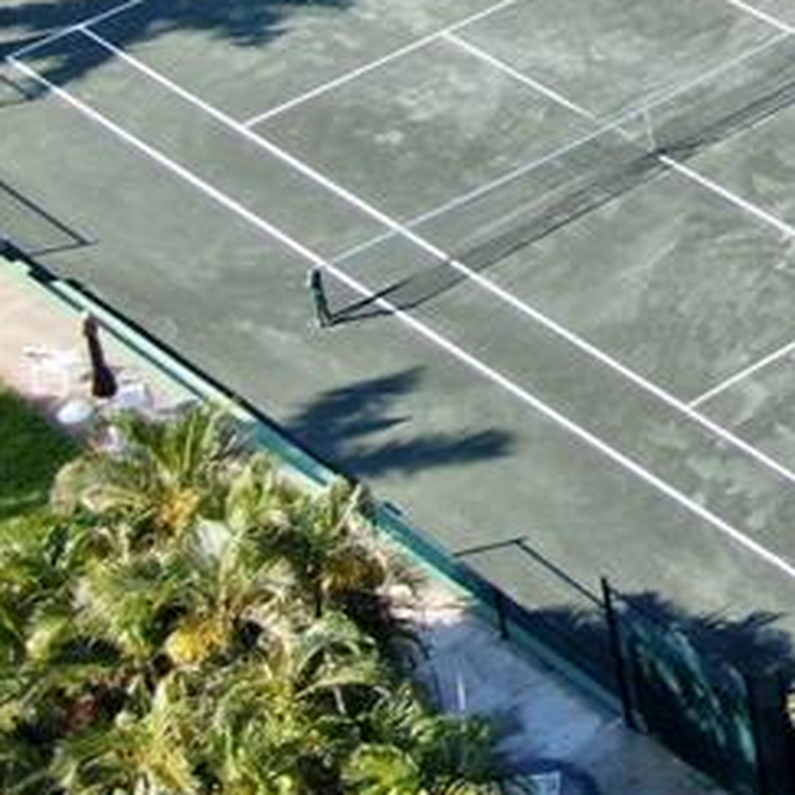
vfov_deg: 12.1
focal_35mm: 138
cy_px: -363
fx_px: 3586
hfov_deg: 11.3
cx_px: 1669
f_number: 3.4
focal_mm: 6.35
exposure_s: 1/320
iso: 100
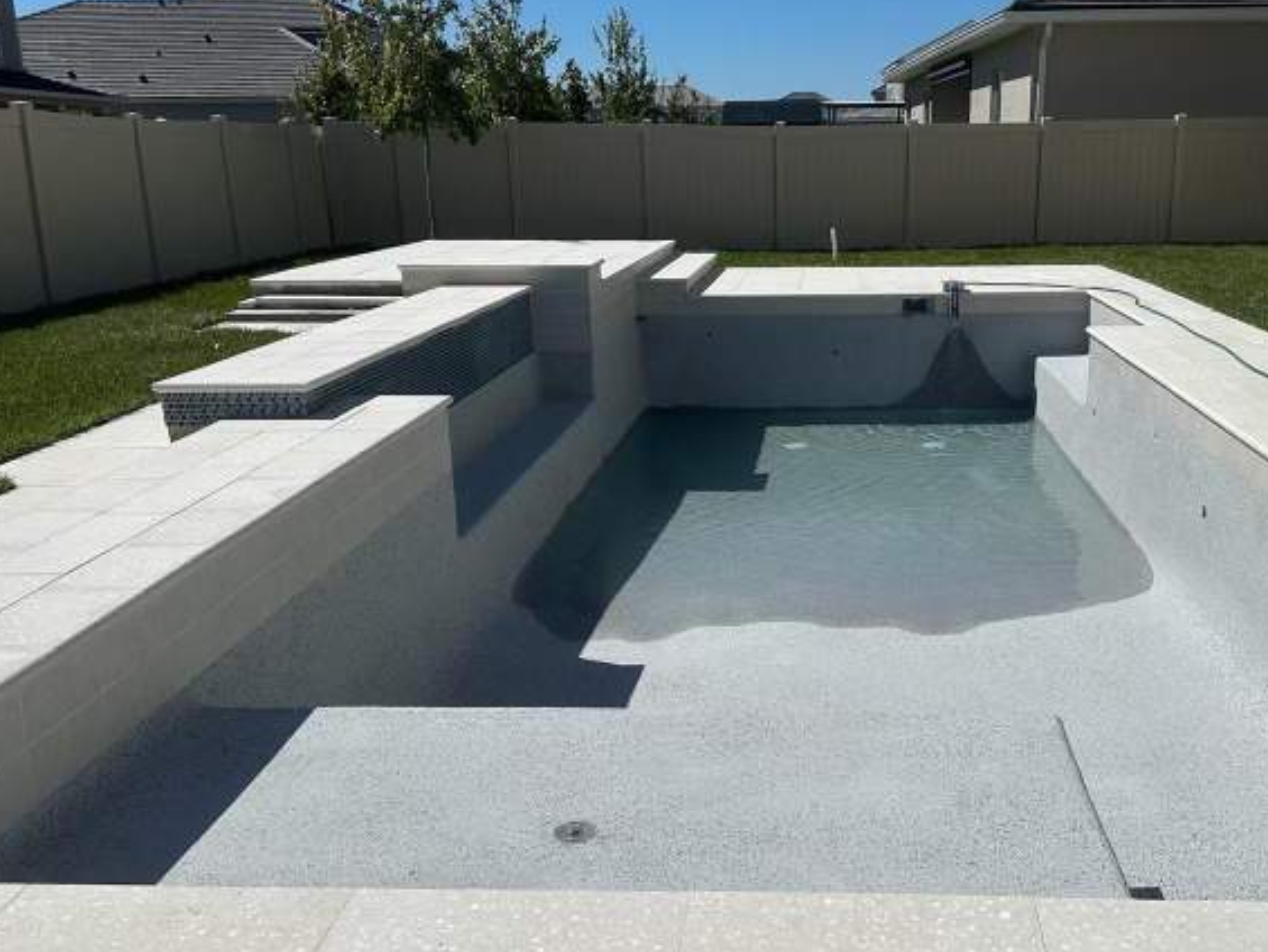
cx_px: 777
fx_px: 1246
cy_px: 478
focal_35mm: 34
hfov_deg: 53.5
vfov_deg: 41.8
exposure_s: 1/13699
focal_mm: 6.86
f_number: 1.78
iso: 80
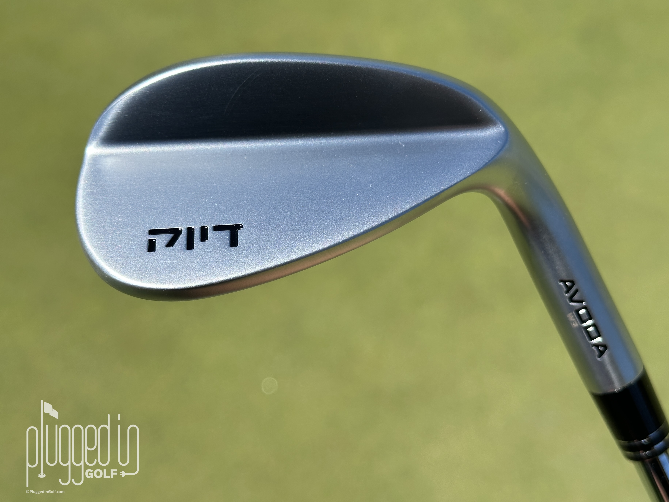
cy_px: 251
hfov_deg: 39.7
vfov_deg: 30.3
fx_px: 928
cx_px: 334
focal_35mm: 48
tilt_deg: -48.6
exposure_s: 1/3876
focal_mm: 6.86
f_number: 1.78
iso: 64
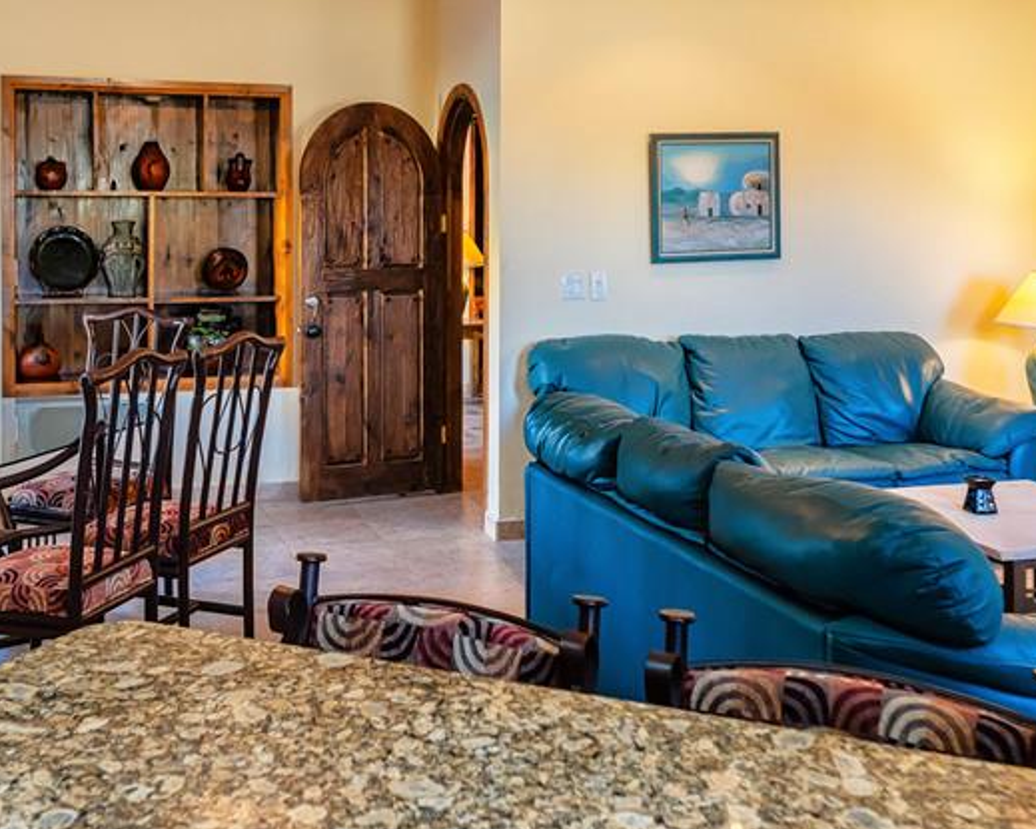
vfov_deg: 39.9
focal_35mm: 37
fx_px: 1134
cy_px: 328
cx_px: 425
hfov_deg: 48.9
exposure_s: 1/80
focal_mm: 20
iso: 640
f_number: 4.5
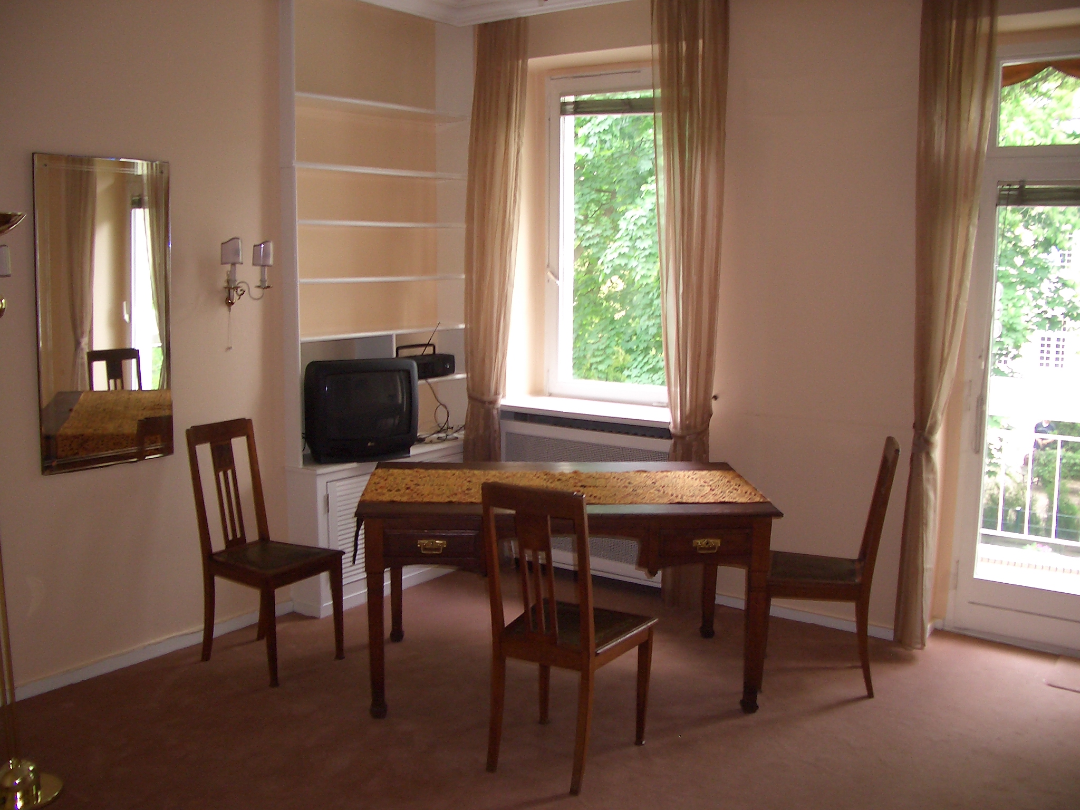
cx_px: 540
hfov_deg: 52.6
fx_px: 1092
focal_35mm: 35
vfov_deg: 40.7
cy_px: 405
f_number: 2.6
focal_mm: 5.8
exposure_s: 1/40
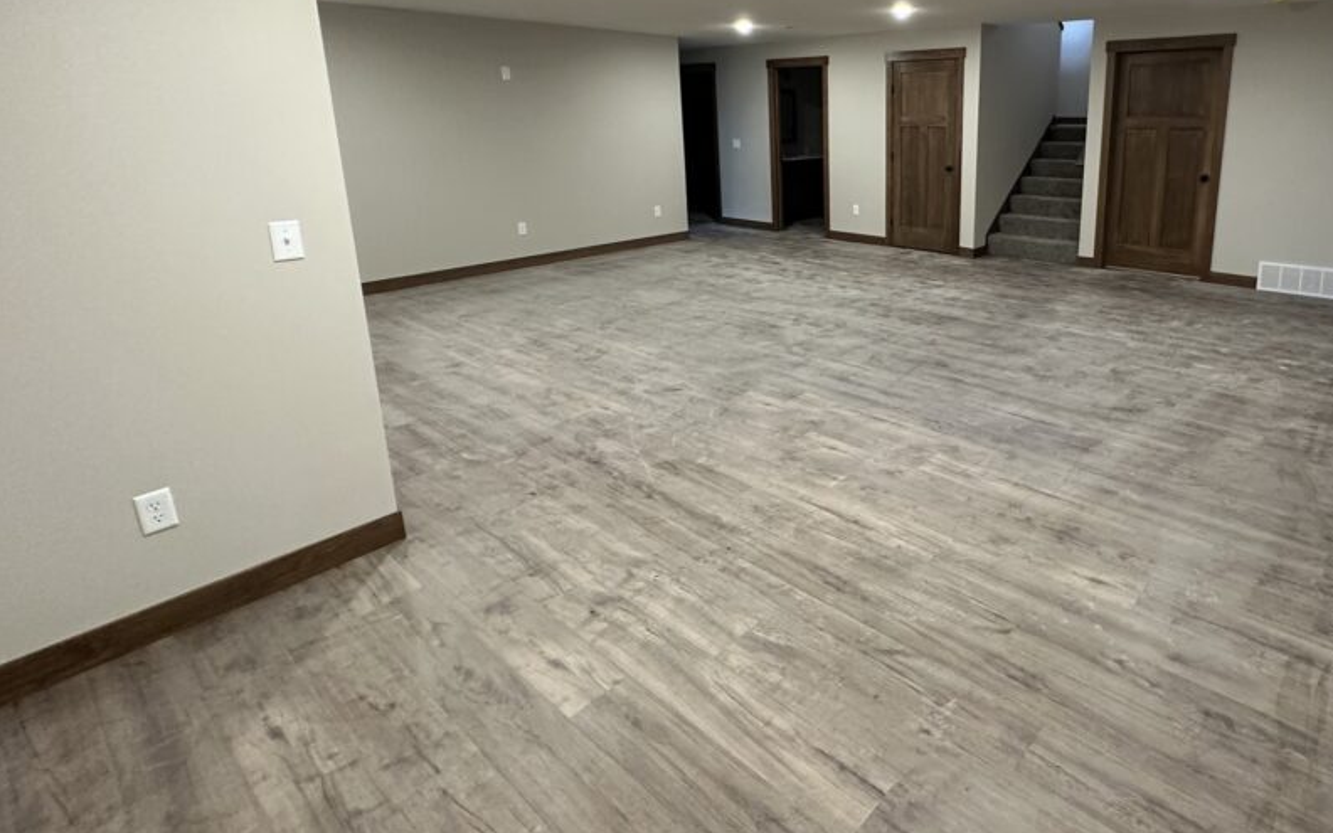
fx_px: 727
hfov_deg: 82.7
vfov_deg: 58.2
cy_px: 273
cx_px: 869
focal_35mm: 20
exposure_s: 1/60
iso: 400
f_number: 2.2
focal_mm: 2.22
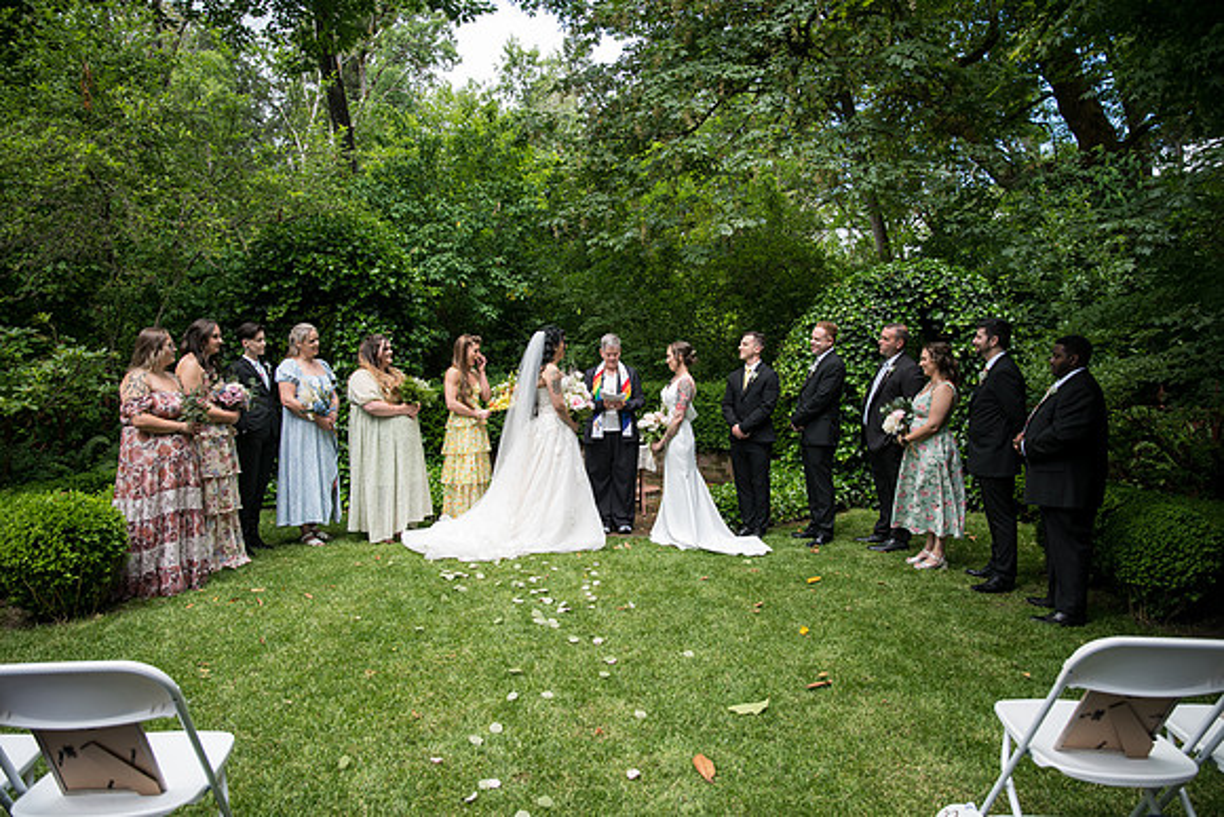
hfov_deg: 73.7
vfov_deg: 53.2
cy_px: 408
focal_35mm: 24
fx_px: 816
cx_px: 612
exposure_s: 1/400
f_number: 3.5
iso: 320
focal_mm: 24
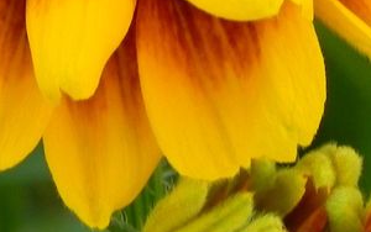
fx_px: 9420
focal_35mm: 931
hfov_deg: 2.3
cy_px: -209
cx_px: -3
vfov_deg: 1.4
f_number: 5
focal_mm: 44
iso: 160
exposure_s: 1/20
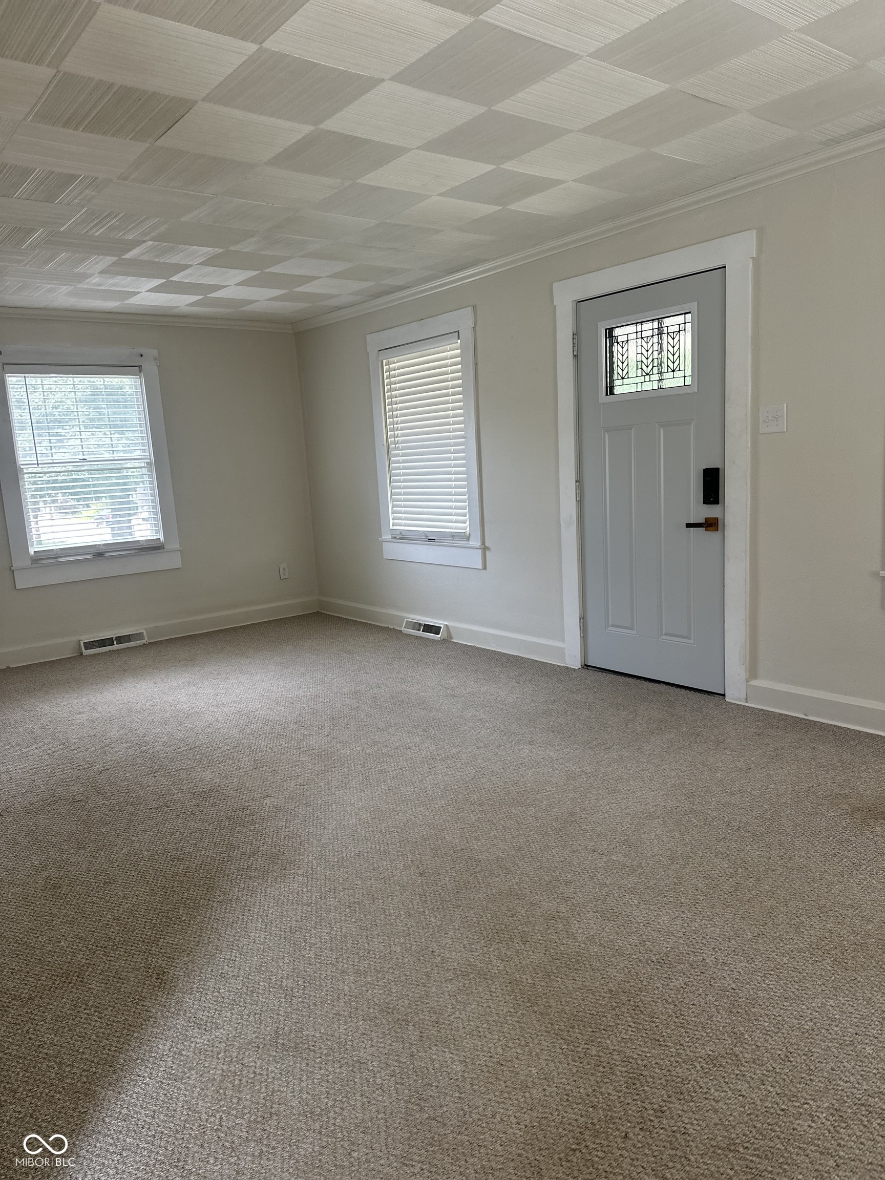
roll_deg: +2.3
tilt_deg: -9.7
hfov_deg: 56.8
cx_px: 442
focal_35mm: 24
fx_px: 818
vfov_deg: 71.6
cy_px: 590
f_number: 1.78
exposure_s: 1/120
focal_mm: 6.86
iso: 160
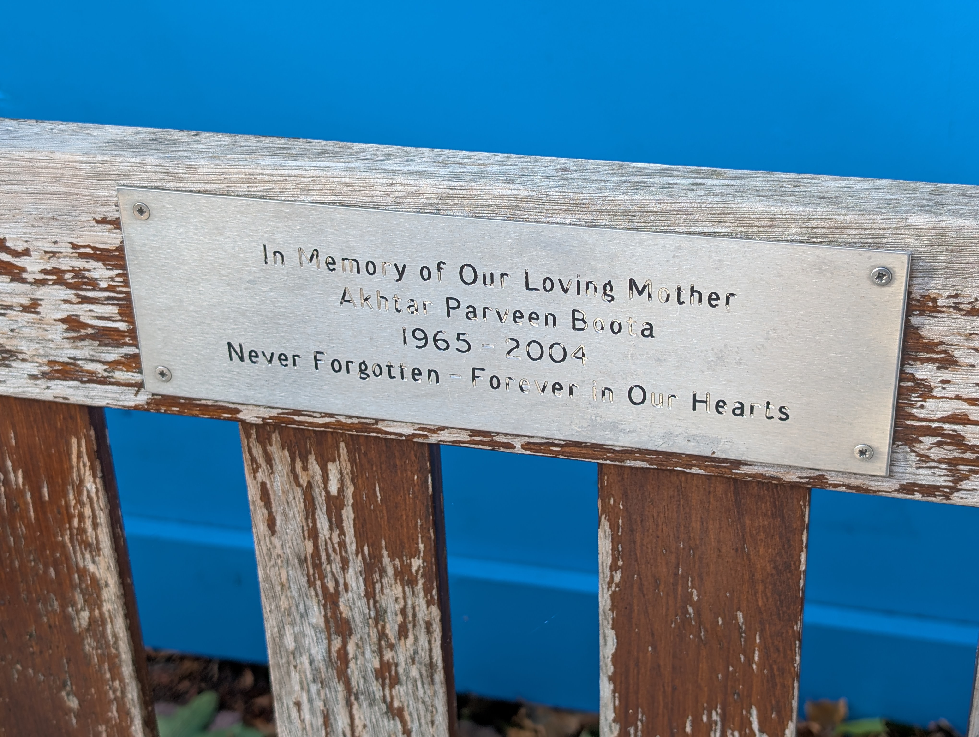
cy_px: 368
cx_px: 490
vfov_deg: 29.7
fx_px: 1388
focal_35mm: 49
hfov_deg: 38.9
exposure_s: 1/195
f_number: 1.68
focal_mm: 6.9
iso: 25
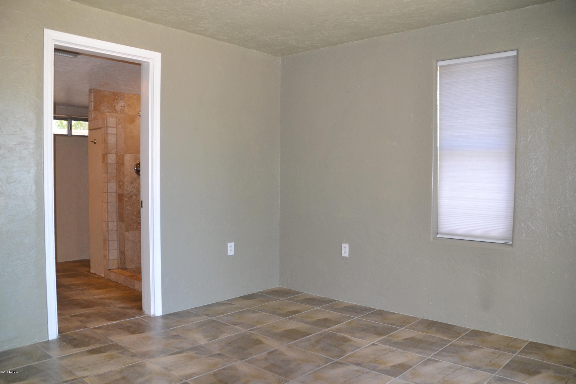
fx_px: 432
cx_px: 288
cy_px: 192
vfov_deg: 47.9
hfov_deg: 67.4
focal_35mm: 27
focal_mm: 18
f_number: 3.5
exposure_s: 1/60
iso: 640
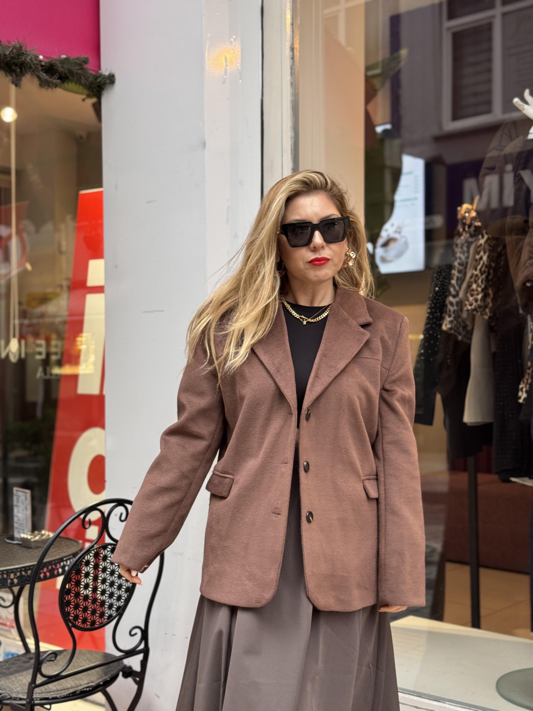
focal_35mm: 48
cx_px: 266
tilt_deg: -0.3
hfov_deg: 30.3
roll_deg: -0.1
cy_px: 356
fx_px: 985
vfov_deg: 39.7
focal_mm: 6.76
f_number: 1.78
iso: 100
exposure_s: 1/64
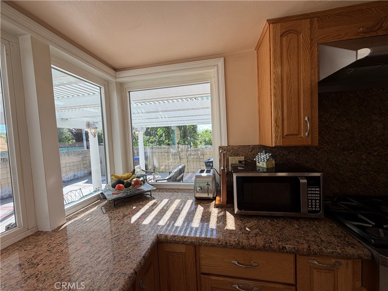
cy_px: 146
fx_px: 157
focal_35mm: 14
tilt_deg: -2.9
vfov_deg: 85.7
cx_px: 194
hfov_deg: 102.1
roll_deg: +2.6
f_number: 2.2
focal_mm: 2.22
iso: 40
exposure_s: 1/232
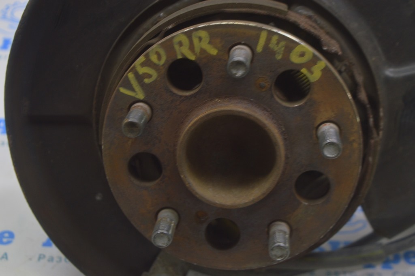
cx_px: 208
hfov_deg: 28.1
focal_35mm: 72
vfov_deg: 18.9
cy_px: 138
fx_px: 829
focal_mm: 48
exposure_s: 1/20
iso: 400
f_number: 5.6
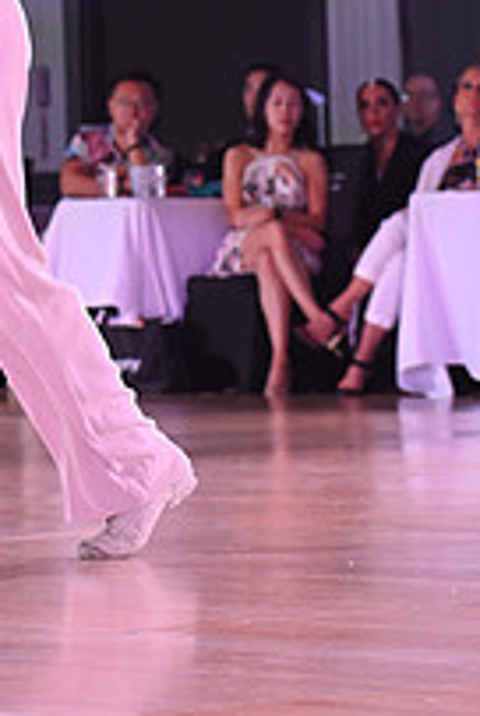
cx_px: -26
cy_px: -141
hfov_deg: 5.4
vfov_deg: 7.9
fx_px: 5122
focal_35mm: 257
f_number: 4.5
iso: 1600
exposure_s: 1/200
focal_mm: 90
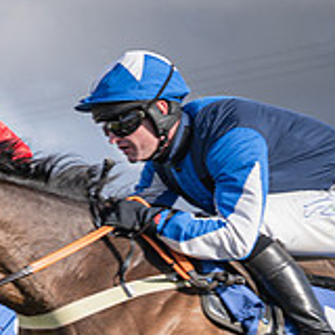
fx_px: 2891
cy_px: 425
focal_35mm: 264
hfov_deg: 6.2
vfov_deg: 6.6
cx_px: -606
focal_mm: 54
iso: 200
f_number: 4
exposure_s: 1/1250
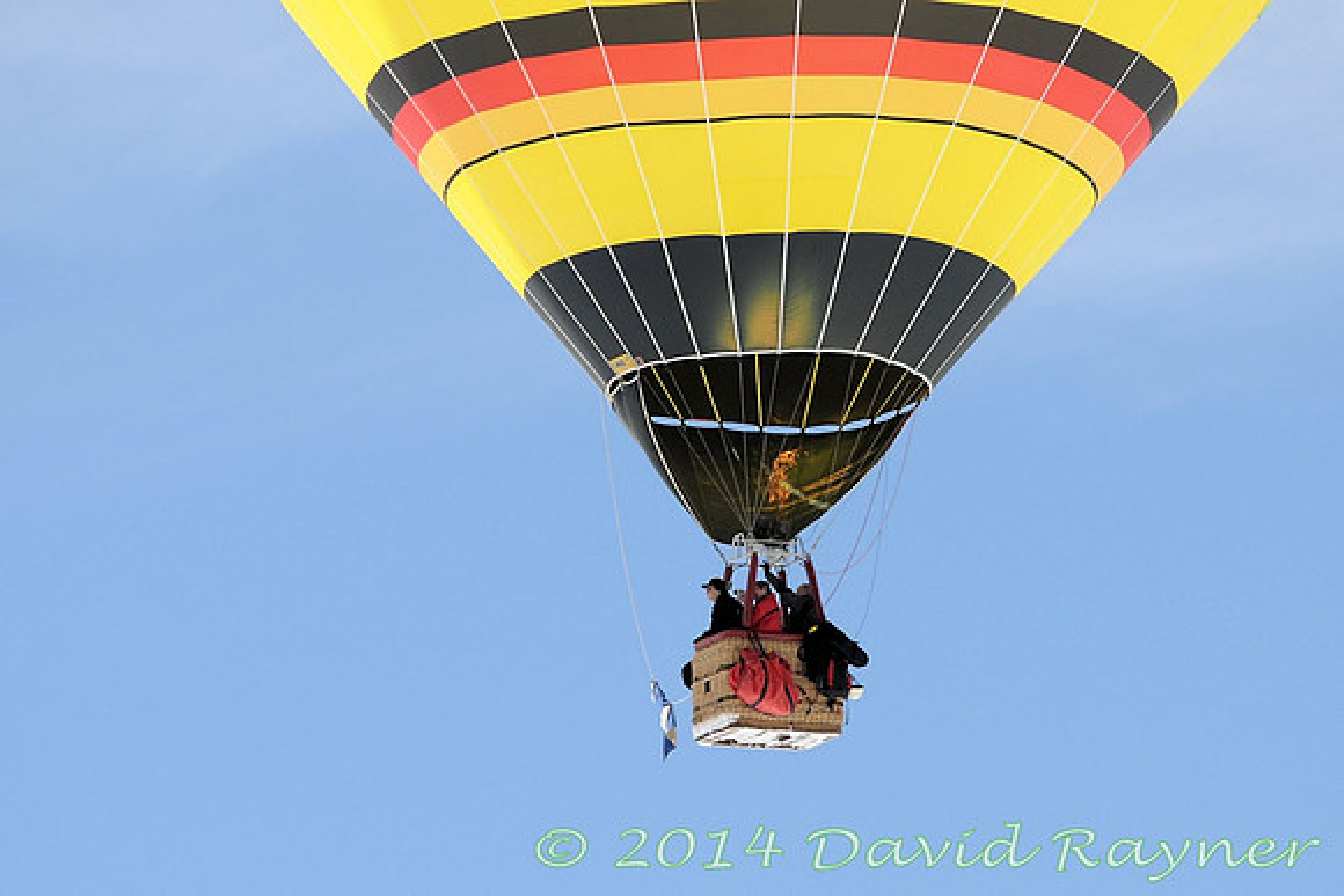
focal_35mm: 495
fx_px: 18483
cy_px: 448
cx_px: 672
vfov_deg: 2.8
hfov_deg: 4.2
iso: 200
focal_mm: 330
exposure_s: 1/800
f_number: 7.1
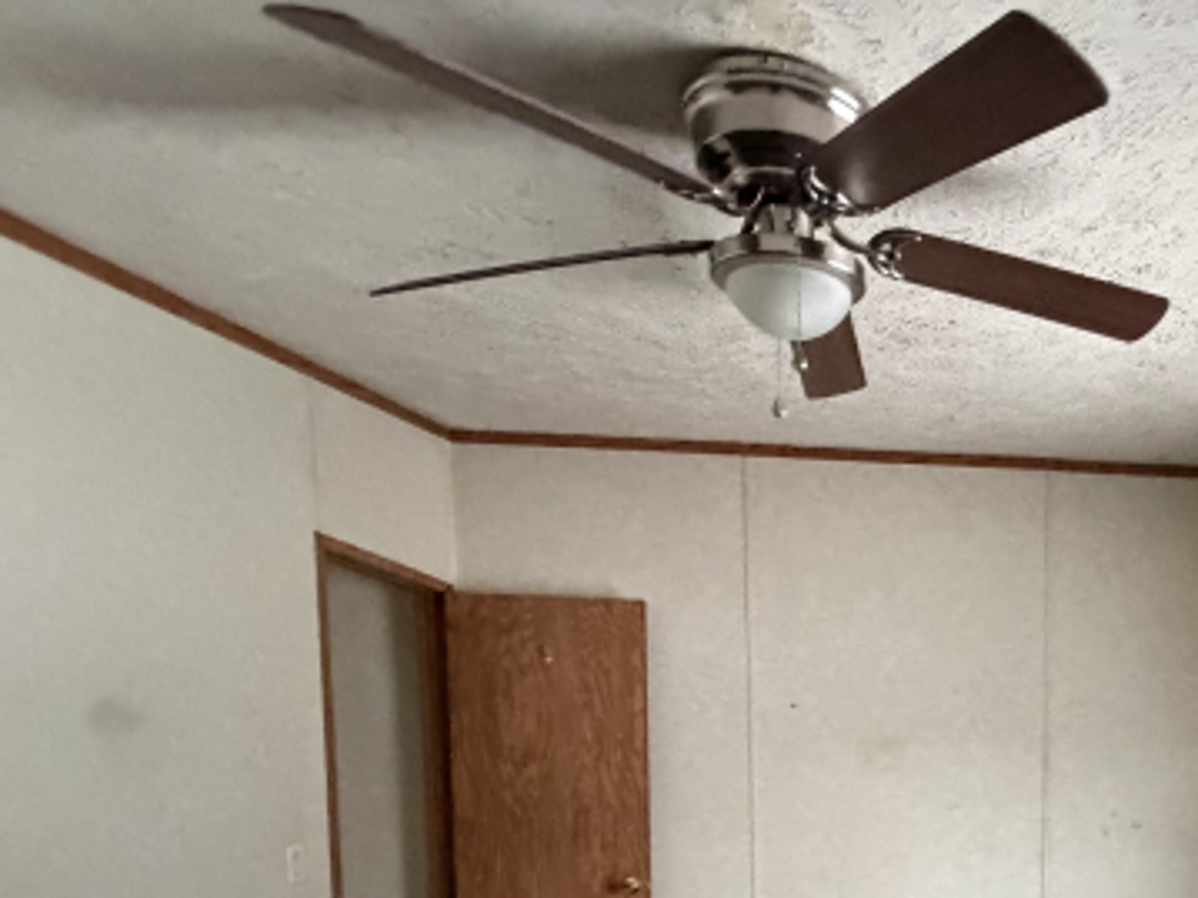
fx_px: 900
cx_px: 1029
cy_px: 831
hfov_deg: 59.5
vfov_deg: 47.0
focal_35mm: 26
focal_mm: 2.22
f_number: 2.2
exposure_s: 1/60
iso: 1250
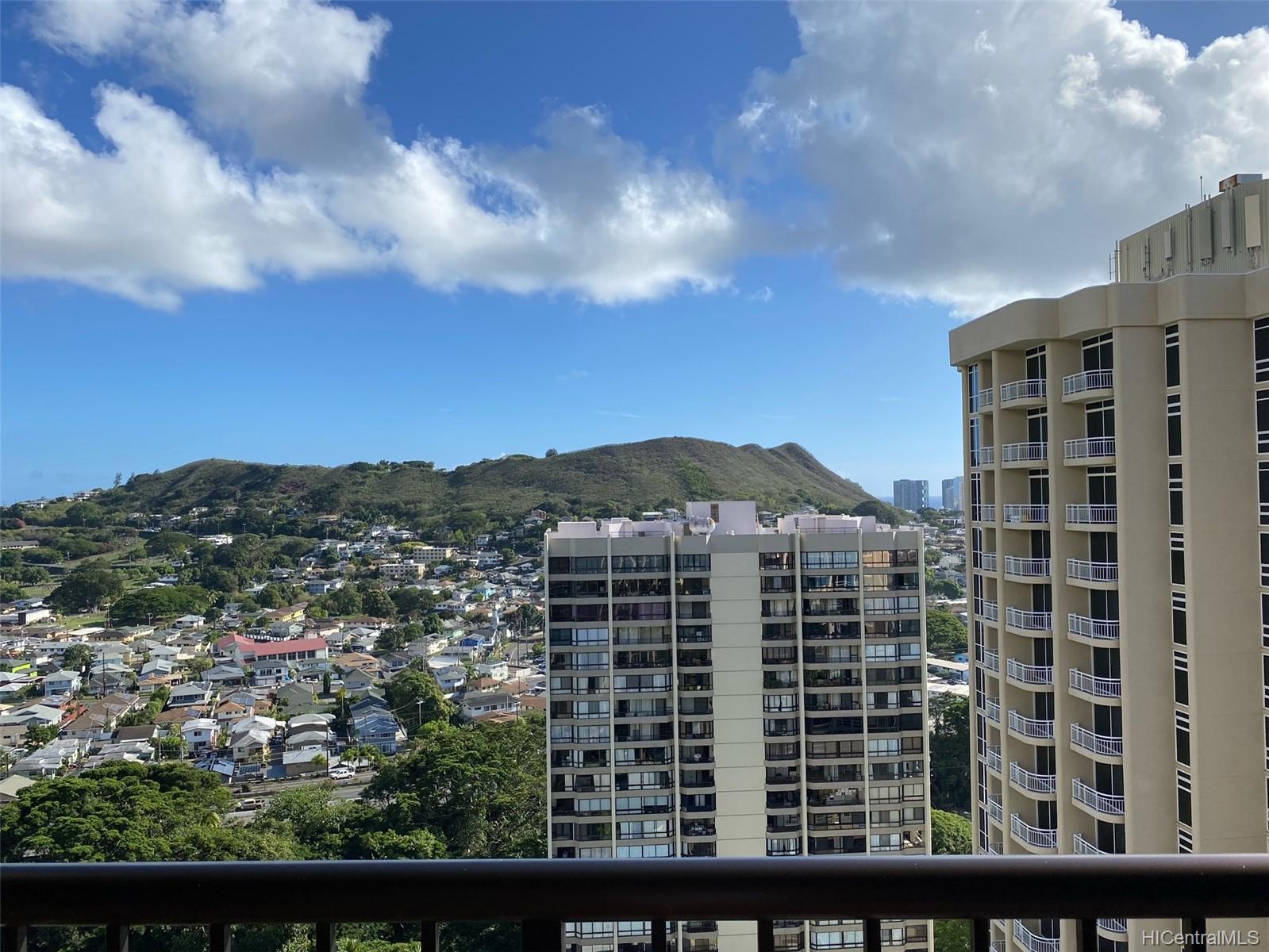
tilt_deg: +0.2
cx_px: 634
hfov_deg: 67.3
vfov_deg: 53.1
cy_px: 476
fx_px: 953
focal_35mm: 26
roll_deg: -0.5
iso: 32
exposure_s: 1/3497
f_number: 1.8
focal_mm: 4.25
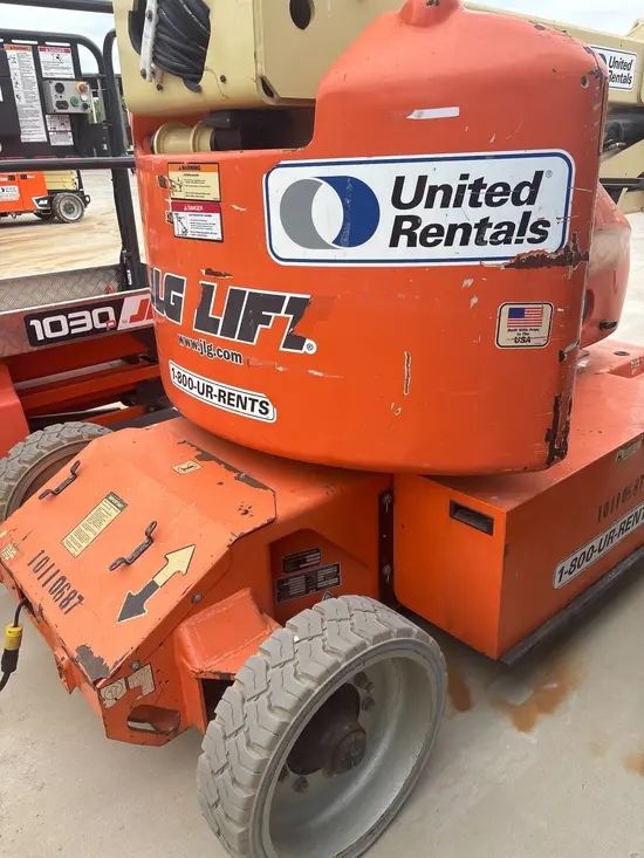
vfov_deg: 67.3
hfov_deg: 53.1
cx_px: 322
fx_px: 645
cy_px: 429
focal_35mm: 26
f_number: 1.6
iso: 50
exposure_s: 1/978
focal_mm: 5.96
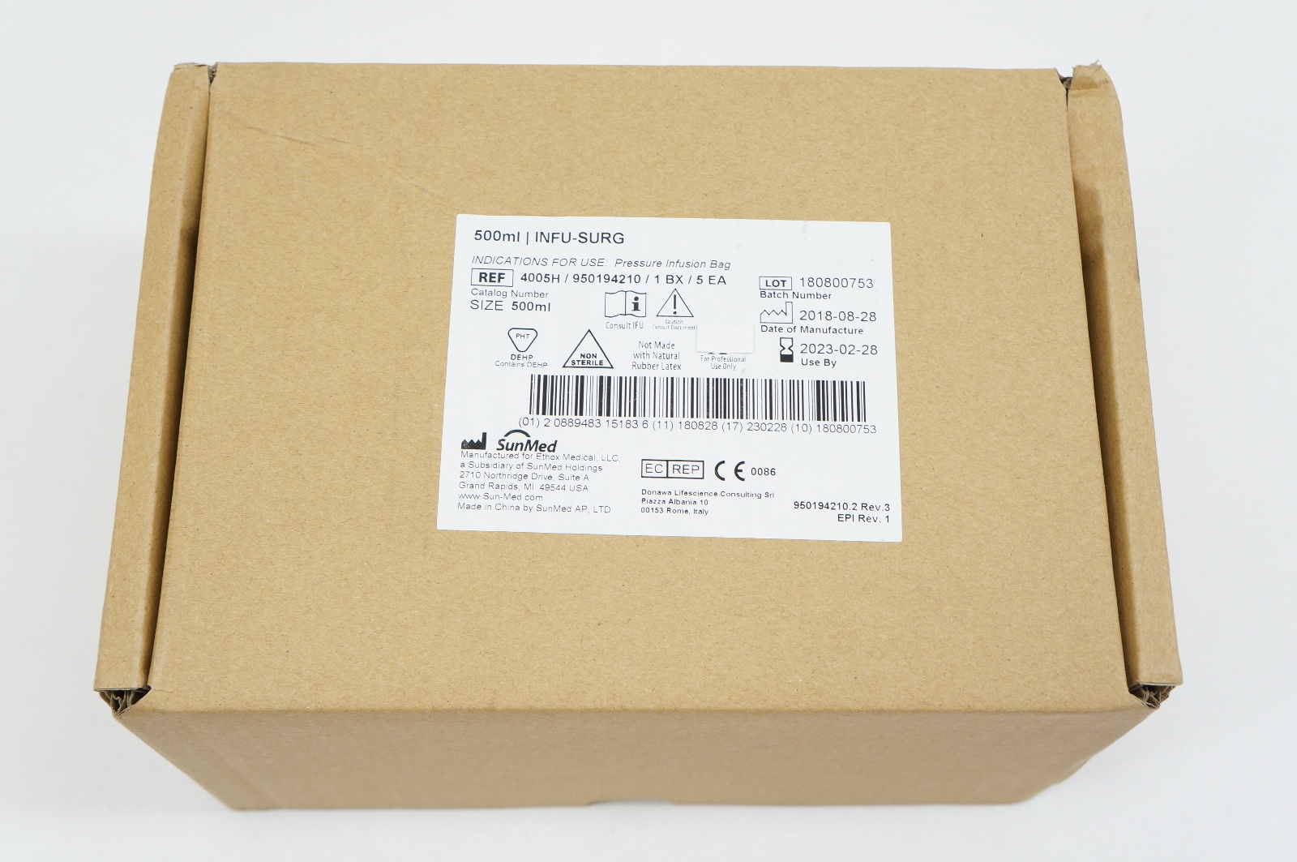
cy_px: 431
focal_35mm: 44
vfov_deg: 30.8
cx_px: 648
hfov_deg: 45.0
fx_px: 1565
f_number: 6.3
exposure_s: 1/60
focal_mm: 29
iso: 400
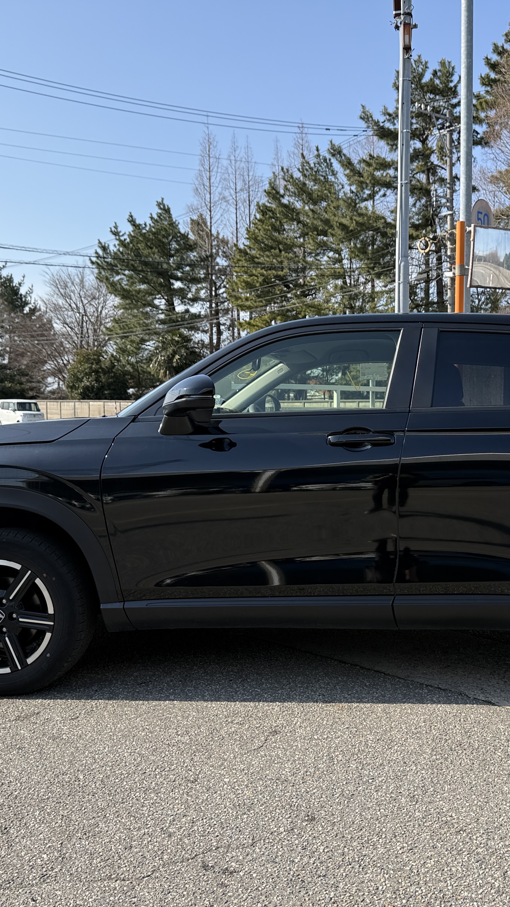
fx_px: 842
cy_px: 454
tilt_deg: -2.7
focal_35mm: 35
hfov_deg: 33.3
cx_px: 351
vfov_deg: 56.6
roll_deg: -0.4
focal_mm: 6.76
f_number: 1.78
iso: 80
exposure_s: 1/2525
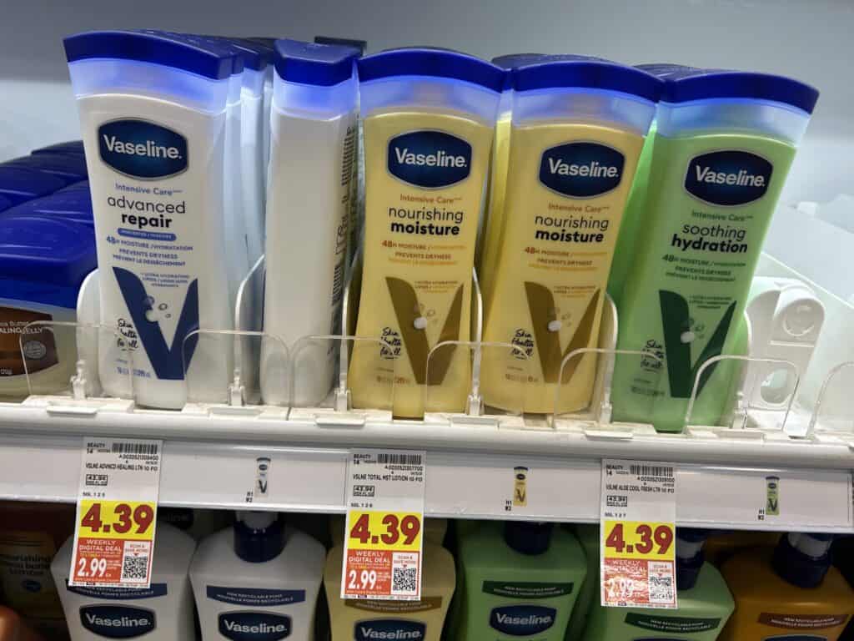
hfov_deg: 67.3
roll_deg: -3.2
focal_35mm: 26
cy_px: 320
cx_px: 427
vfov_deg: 53.1
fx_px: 641
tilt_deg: -24.2
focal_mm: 5.7
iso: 64
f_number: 1.5
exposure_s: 1/120
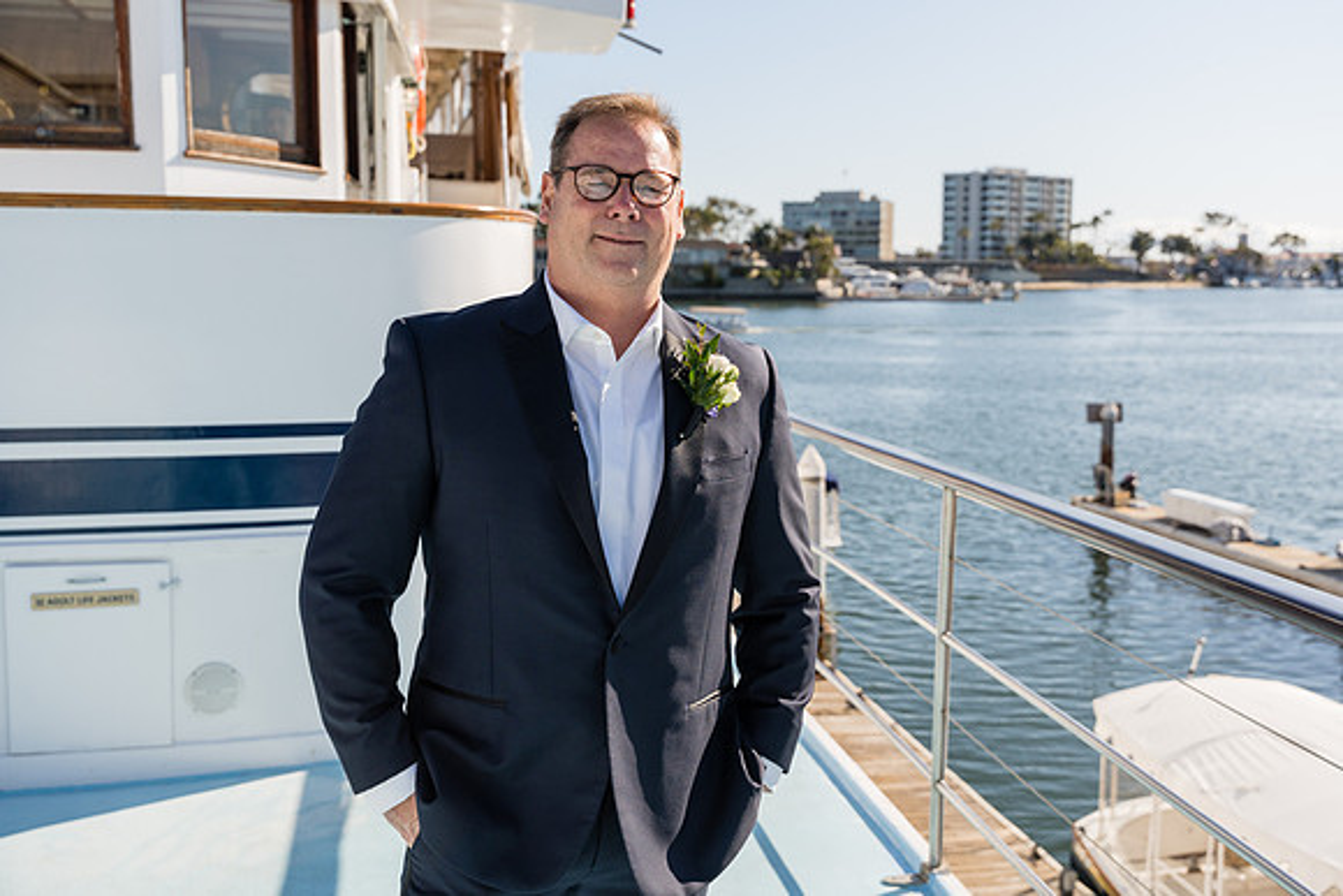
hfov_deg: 50.3
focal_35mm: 38
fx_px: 1431
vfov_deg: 34.8
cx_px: 696
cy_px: 432
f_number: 4.5
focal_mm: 37
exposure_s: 1/2500
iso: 320
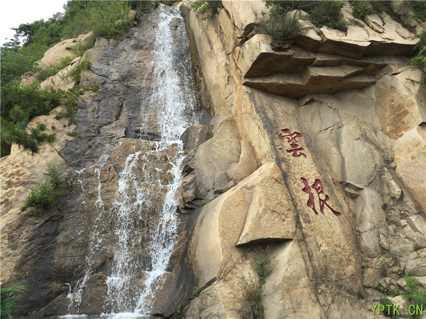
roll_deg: -3.2
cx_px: 213
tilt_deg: +11.1
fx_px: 357
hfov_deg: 61.7
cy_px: 160
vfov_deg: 48.2
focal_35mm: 29
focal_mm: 4.15
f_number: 2.2
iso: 32
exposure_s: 1/706
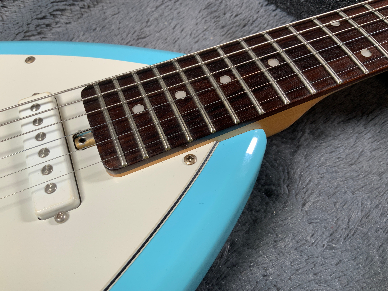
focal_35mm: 29
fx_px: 325
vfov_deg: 48.2
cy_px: 146
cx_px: 194
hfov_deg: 61.7
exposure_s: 1/104
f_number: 1.8
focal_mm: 3
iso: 25
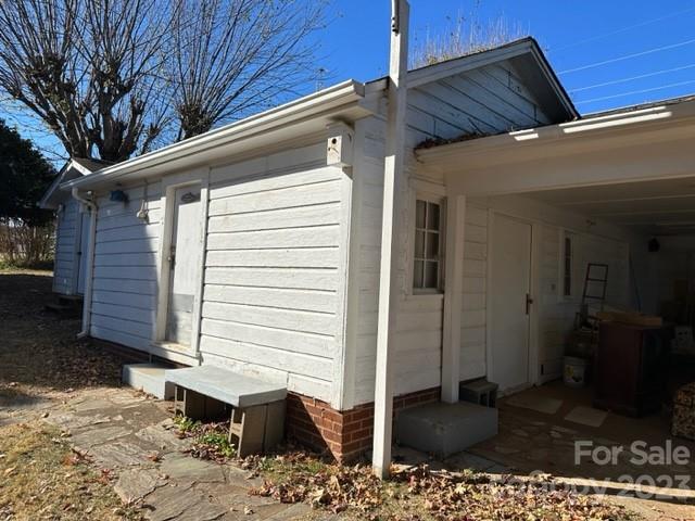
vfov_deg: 56.8
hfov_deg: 71.6
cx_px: 348
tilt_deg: +1.0
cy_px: 260
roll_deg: -2.0
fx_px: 482
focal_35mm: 24
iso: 80
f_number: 1.78
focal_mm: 6.86
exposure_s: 1/6211
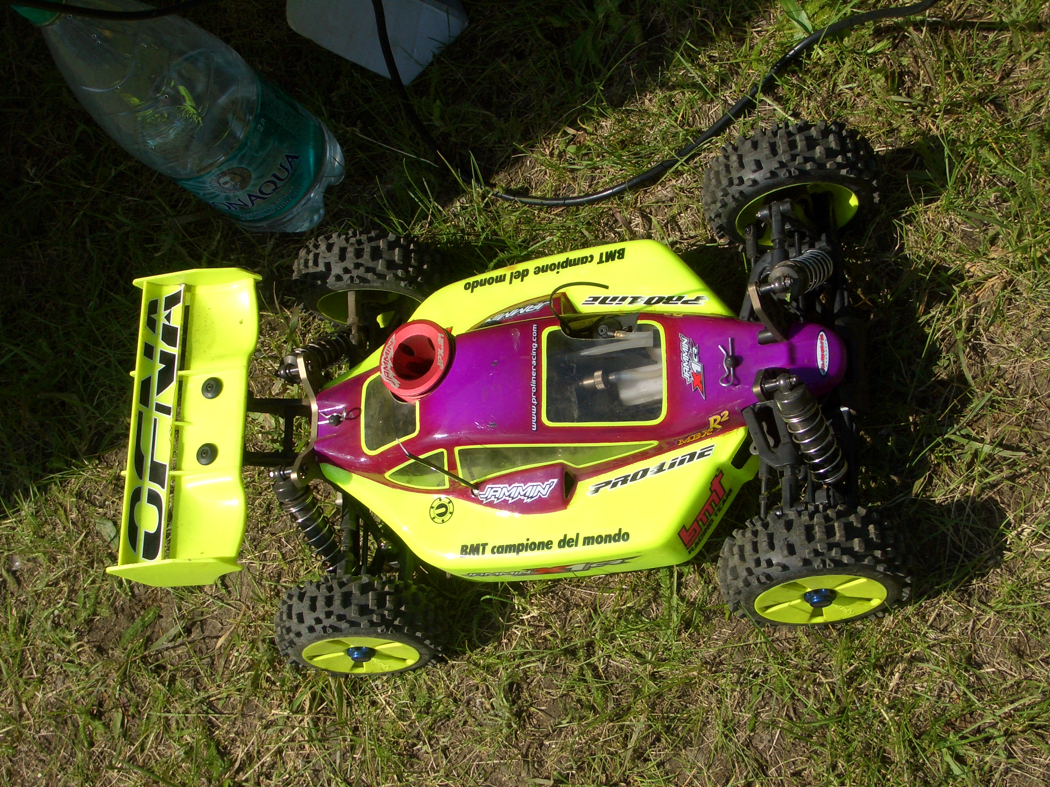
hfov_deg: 31.2
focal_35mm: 62
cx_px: 525
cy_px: 394
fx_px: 1881
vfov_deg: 23.7
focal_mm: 10.2
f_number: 5.6
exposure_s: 1/400
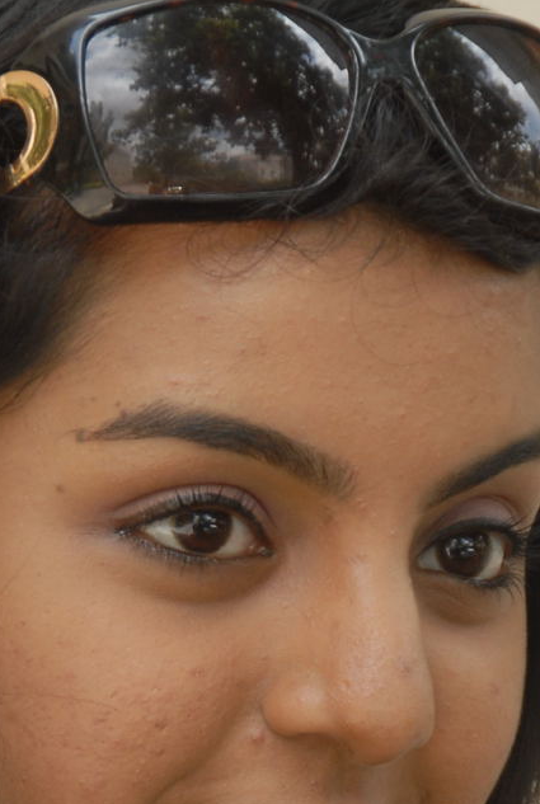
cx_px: 268
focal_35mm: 455
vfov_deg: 4.5
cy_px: 861
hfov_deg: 3.0
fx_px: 10187
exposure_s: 1/125
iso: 320
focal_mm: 120
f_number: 6.3
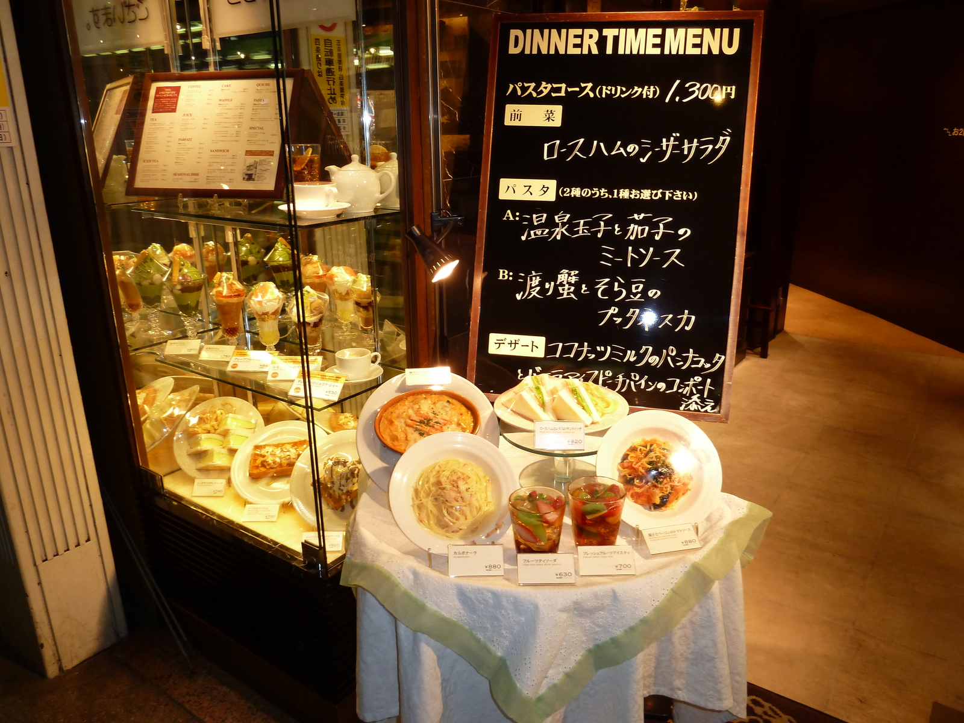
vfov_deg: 54.9
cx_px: 482
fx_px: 696
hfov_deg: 69.4
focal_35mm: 25
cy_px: 362
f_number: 3.3
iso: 160
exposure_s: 1/30
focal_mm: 4.1
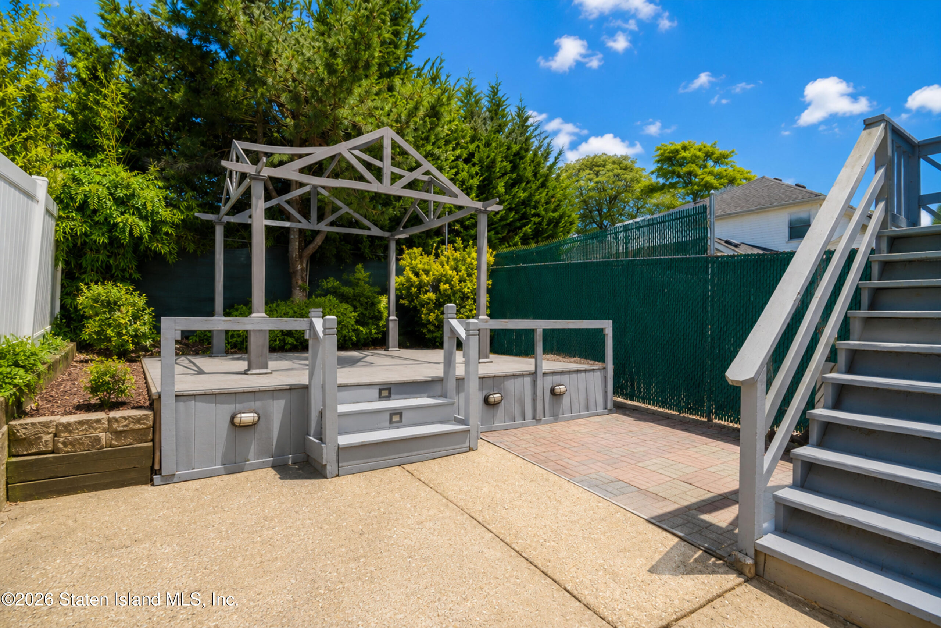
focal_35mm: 16
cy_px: 314
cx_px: 470
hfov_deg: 96.7
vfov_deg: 73.8
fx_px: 418
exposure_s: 1/80
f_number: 4.5
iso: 100
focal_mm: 16
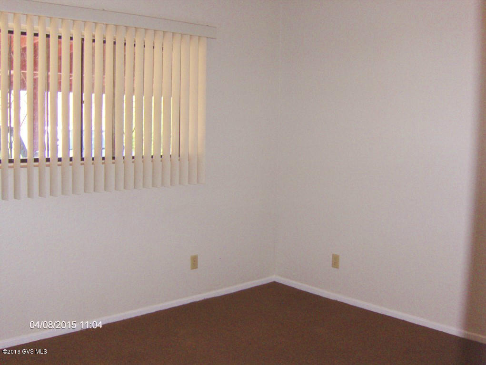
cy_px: 182
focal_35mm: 35
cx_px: 243
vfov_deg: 40.8
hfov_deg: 52.6
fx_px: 492
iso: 100
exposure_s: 1/60
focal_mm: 7.5
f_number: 2.8
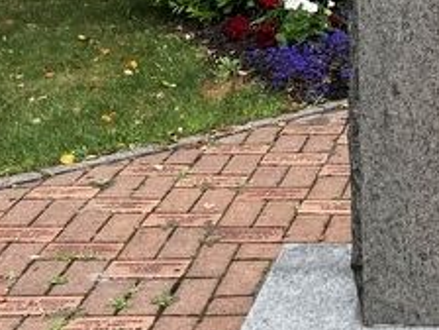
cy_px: -55
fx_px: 1268
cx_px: 555
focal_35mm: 100
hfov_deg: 18.4
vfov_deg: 14.4
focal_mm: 3.99
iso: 32
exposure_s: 1/442
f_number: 1.8
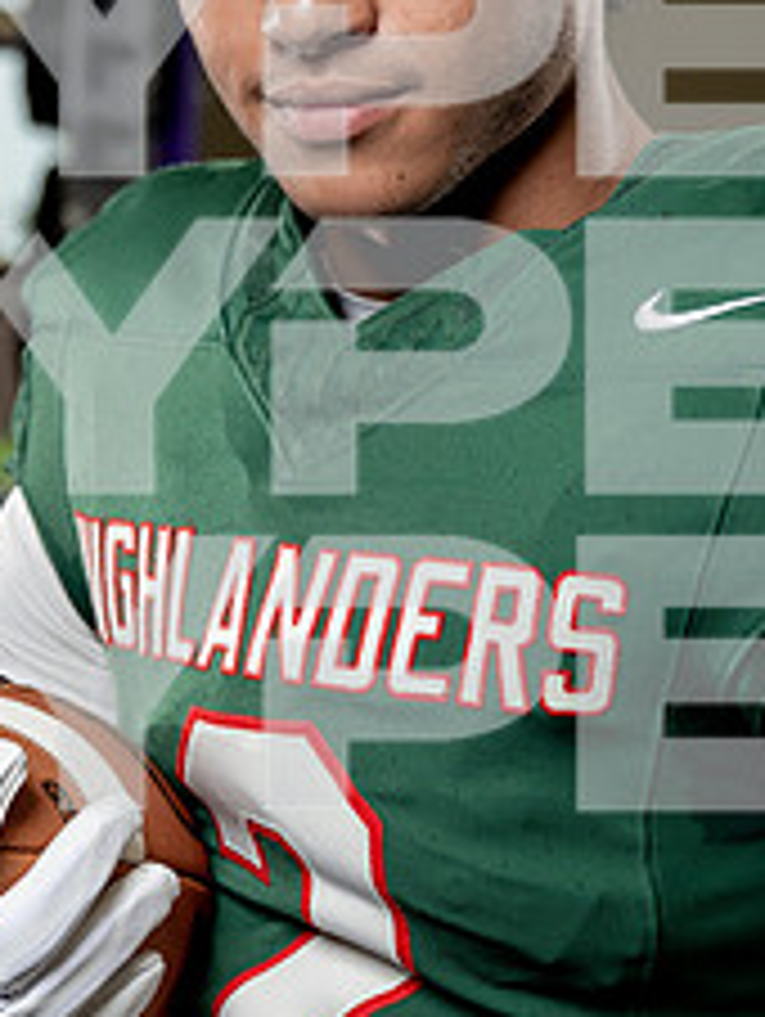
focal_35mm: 109
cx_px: 220
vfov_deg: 18.0
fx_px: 3206
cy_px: 360
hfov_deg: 13.6
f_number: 4
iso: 640
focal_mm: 57
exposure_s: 1/250
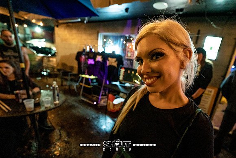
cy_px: 90
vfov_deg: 73.7
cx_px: 134
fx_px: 104
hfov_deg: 96.5
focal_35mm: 16
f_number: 2.8
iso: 3200
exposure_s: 1/125
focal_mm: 14
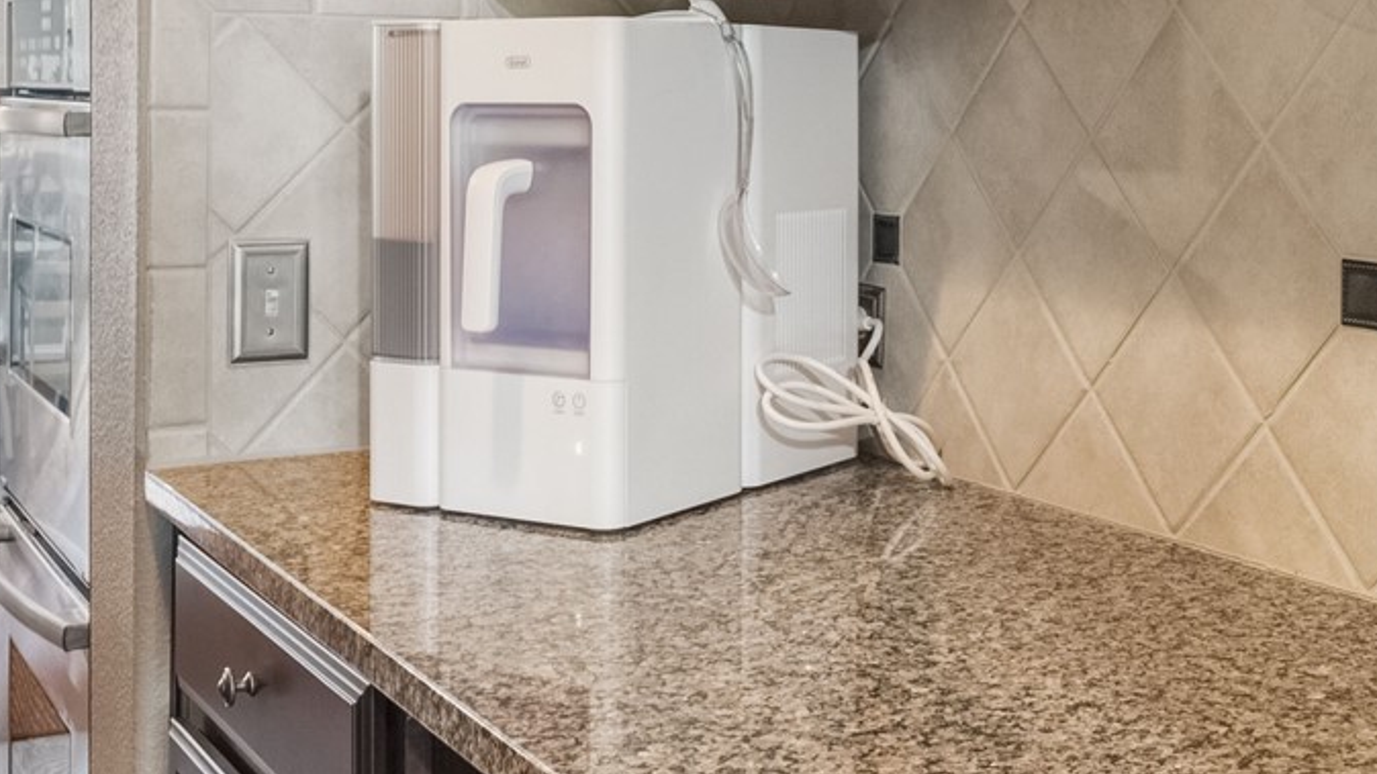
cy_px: 104
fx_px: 1972
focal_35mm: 54
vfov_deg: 21.8
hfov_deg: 38.1
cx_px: 913
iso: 500
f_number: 9
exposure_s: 1/1.25
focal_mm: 16
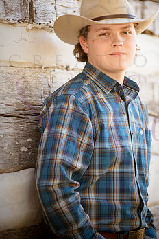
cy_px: 85
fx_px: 1457
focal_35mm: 220
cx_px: 100
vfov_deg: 9.4
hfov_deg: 6.2
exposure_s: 1/500
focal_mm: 170
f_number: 3.5
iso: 800
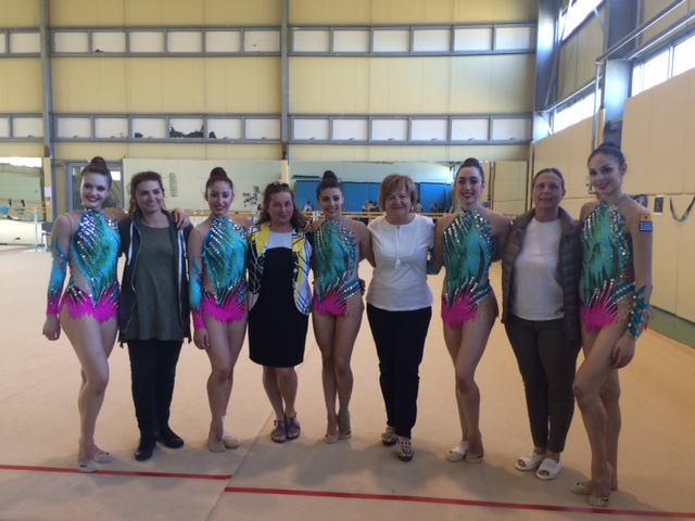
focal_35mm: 29
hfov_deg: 61.7
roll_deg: -0.3
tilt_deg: -5.6
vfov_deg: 48.2
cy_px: 260
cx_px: 348
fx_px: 582
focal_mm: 4.15
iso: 100
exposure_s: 1/33
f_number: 2.2
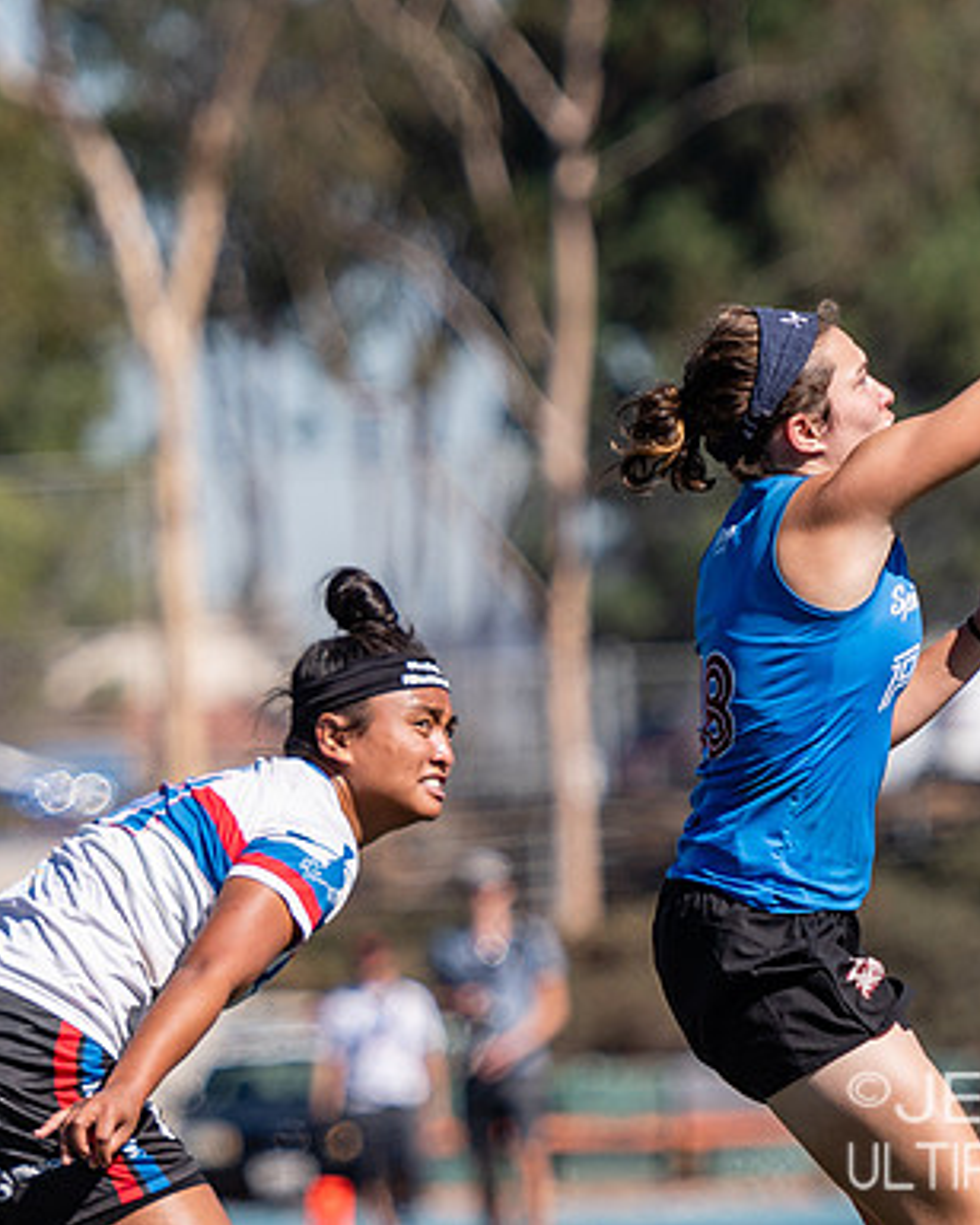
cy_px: 849
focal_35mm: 553
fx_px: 20049
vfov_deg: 3.5
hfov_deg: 2.8
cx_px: 636
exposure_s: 1/2500
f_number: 2.8
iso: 100
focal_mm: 170
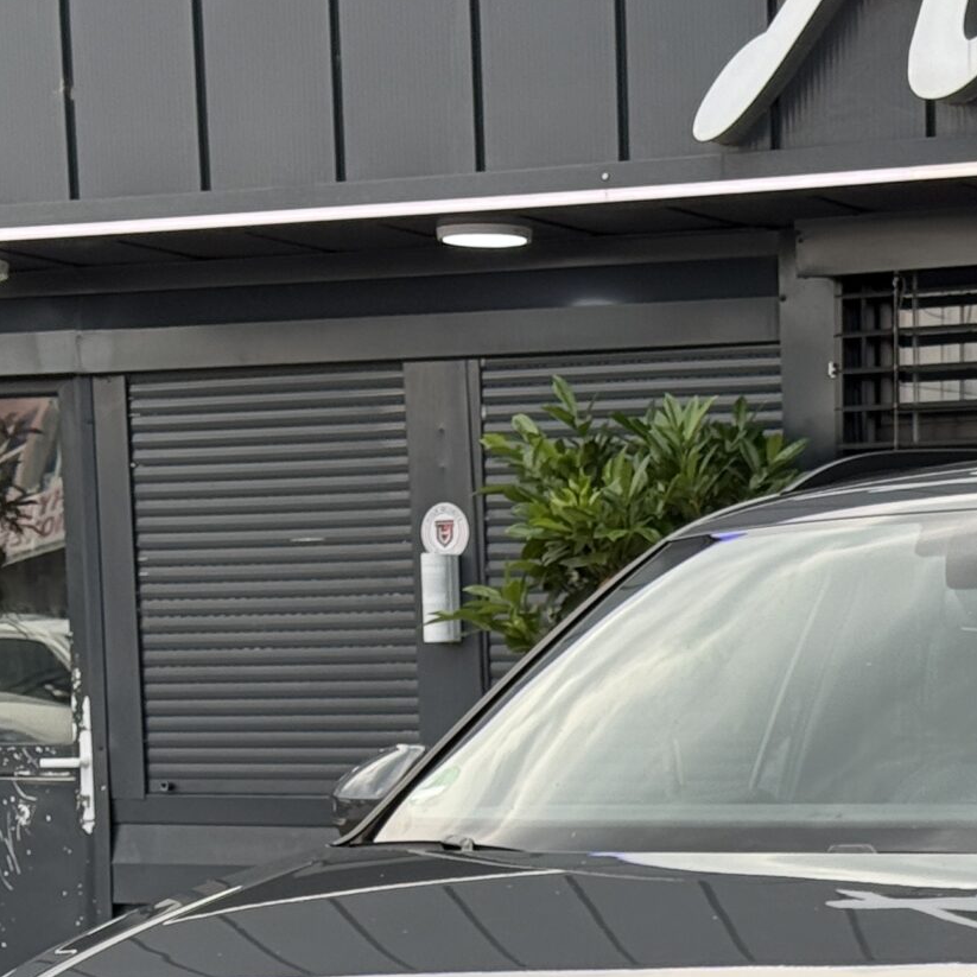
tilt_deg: -5.1
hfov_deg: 13.1
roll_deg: -0.5
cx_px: 890
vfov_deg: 12.9
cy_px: 1133
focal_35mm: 132
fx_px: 4215
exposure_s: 1/810
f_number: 1.78
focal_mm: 6.76
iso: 100
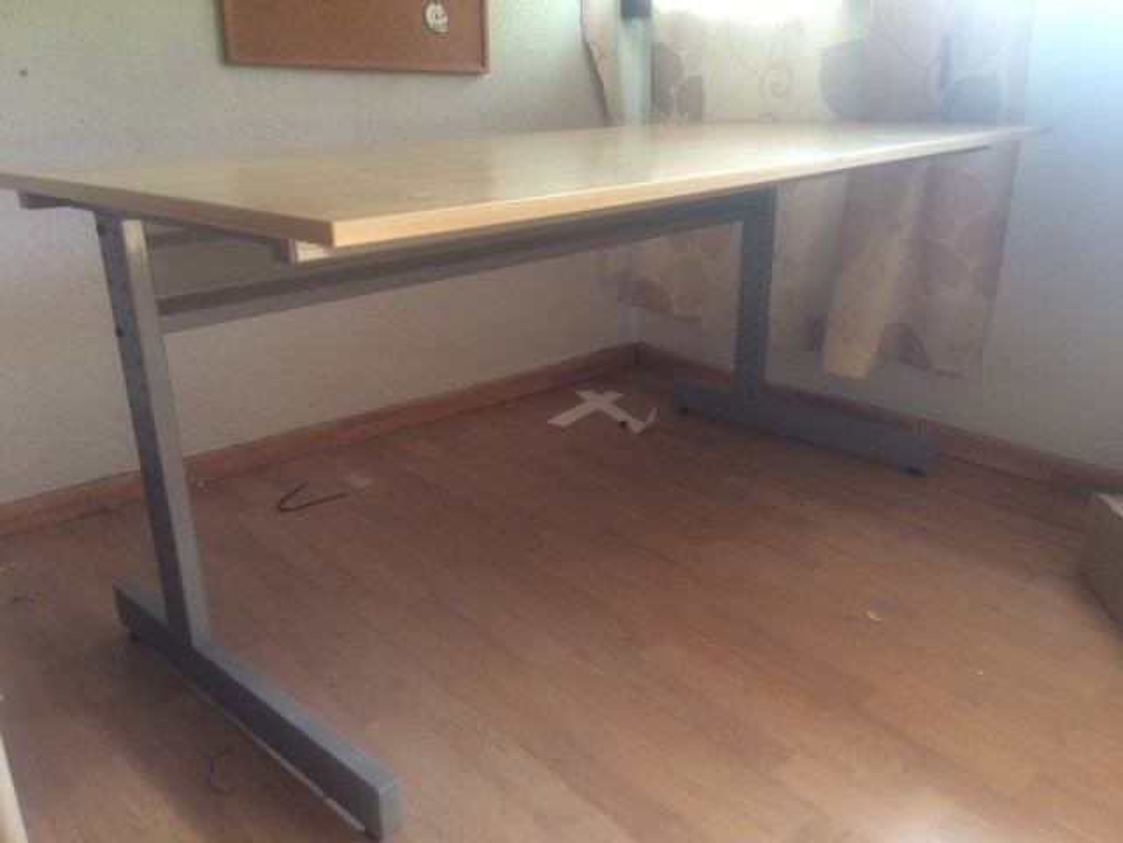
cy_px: 422
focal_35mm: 29
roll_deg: +0.4
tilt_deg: -23.0
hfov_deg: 61.7
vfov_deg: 48.2
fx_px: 941
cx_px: 562
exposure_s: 1/30
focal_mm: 4.15
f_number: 2.2
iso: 40
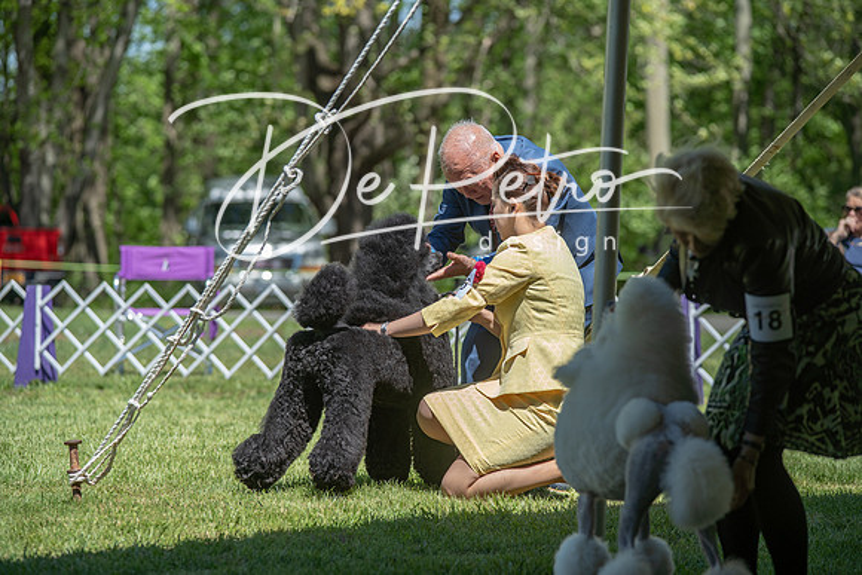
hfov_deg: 13.7
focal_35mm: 150
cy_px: 288
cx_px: 431
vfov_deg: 9.2
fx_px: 3592
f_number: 5
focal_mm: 150
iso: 100
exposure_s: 1/400
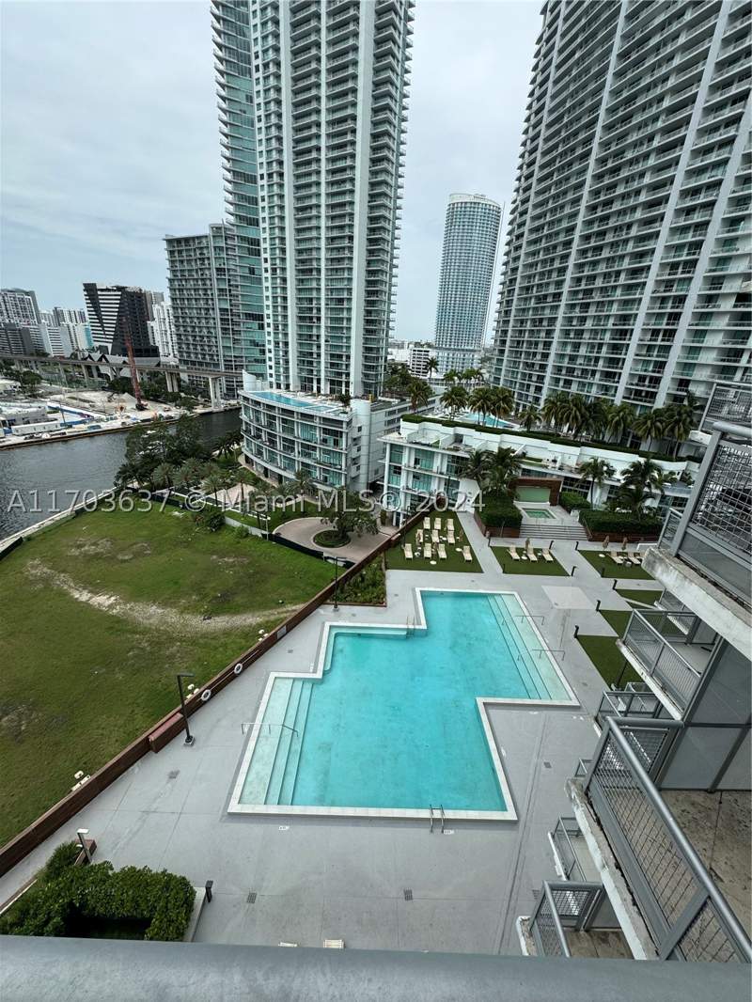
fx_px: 405
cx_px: 376
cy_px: 501
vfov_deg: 102.1
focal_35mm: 14
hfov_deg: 85.7
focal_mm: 2.22
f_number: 2.2
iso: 50
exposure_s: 1/1395
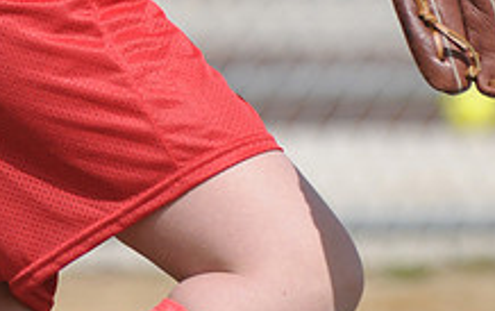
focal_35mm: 973
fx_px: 13146
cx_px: 83
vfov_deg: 1.4
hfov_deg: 2.2
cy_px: -275
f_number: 4
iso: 400
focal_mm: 240
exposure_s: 1/4000
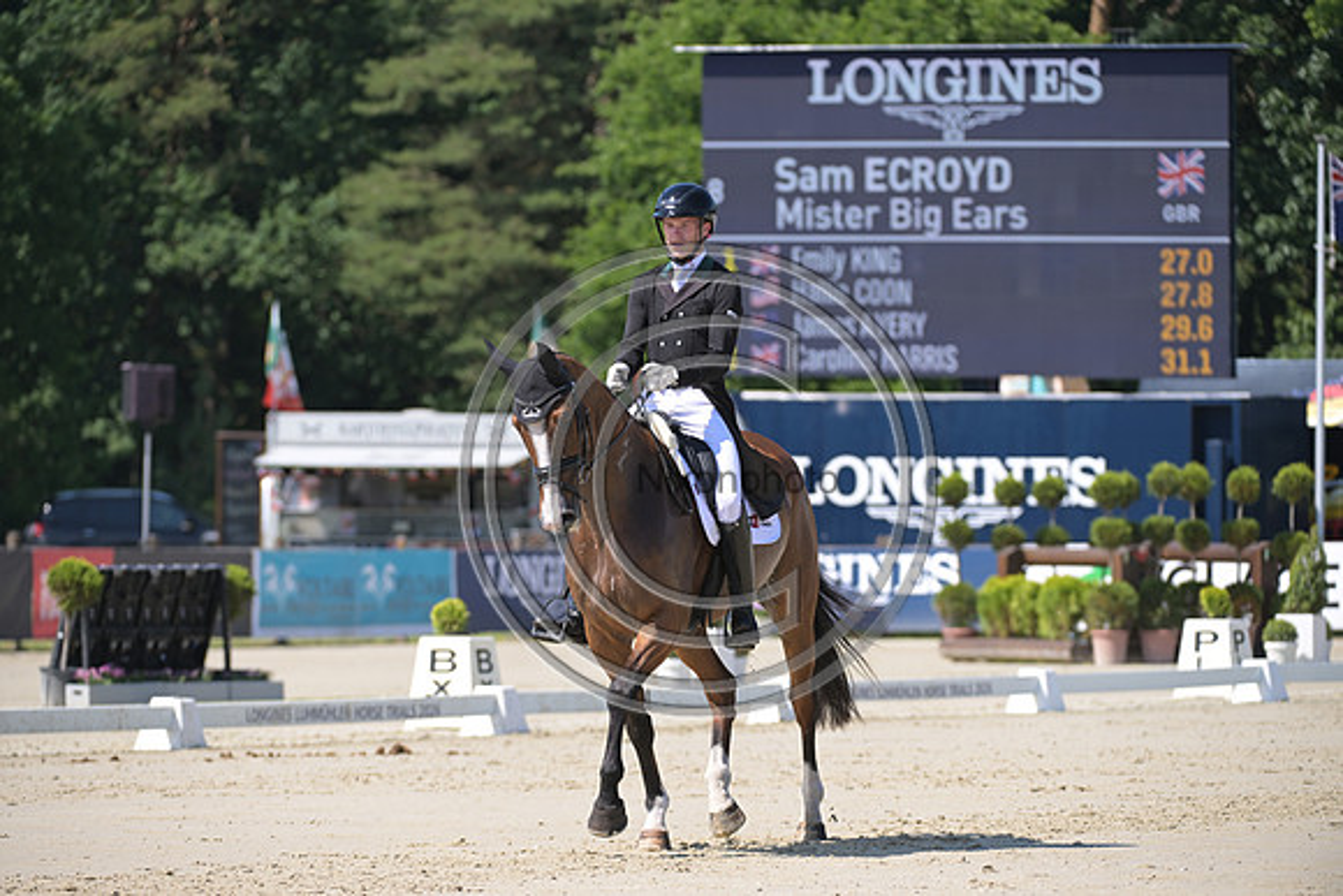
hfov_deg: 8.6
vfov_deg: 5.7
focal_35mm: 240
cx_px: 672
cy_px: 448
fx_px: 8955
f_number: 5
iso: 320
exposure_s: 1/1250
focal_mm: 240
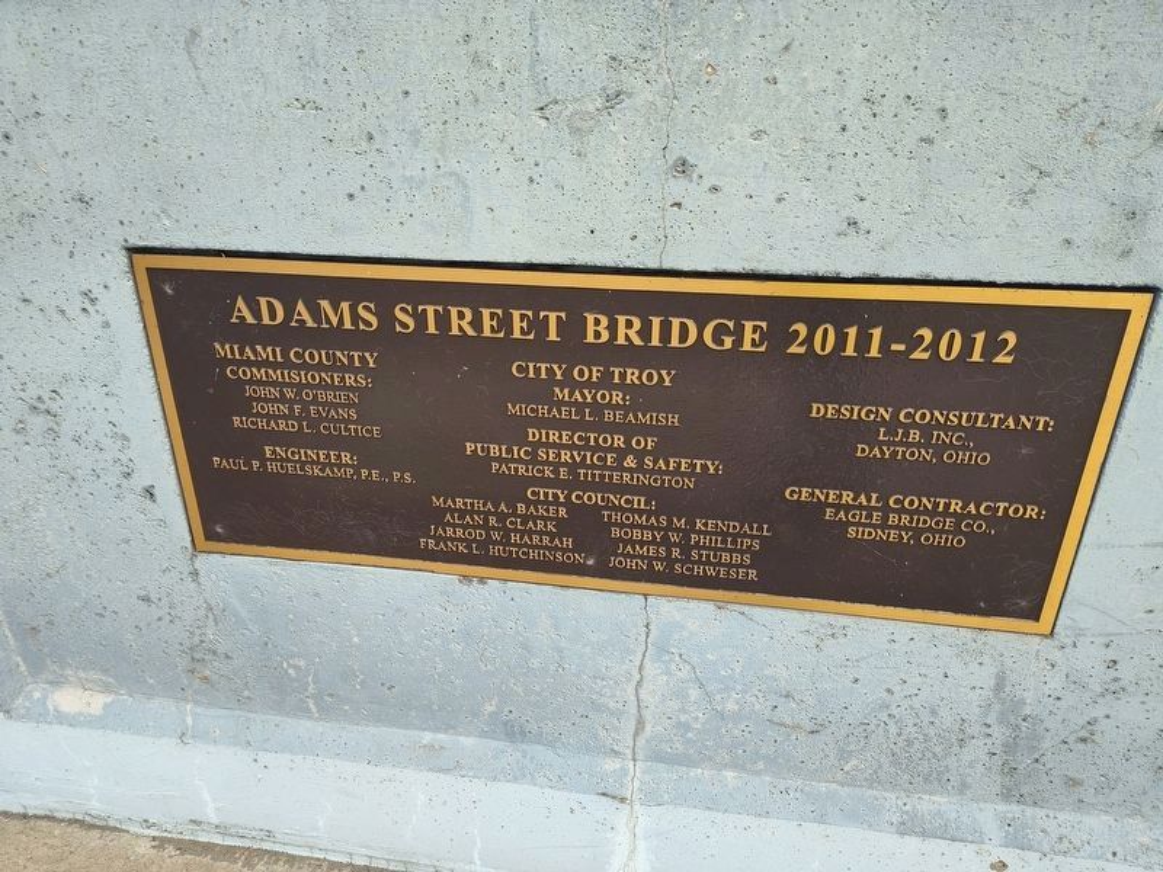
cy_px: 436
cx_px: 582
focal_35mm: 23
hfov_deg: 73.9
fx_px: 773
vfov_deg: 58.9
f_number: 1.8
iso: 116
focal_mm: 5.56
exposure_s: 1/200
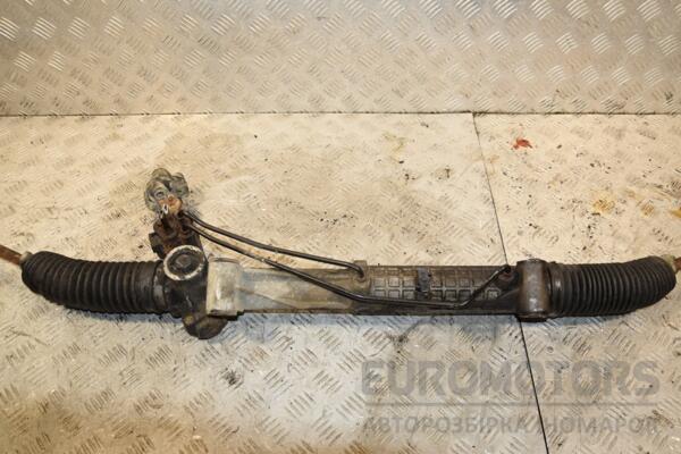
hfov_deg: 67.4
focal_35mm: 27
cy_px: 227
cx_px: 340
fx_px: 511
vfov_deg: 47.9
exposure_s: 1/200
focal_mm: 18
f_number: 6.3
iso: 800
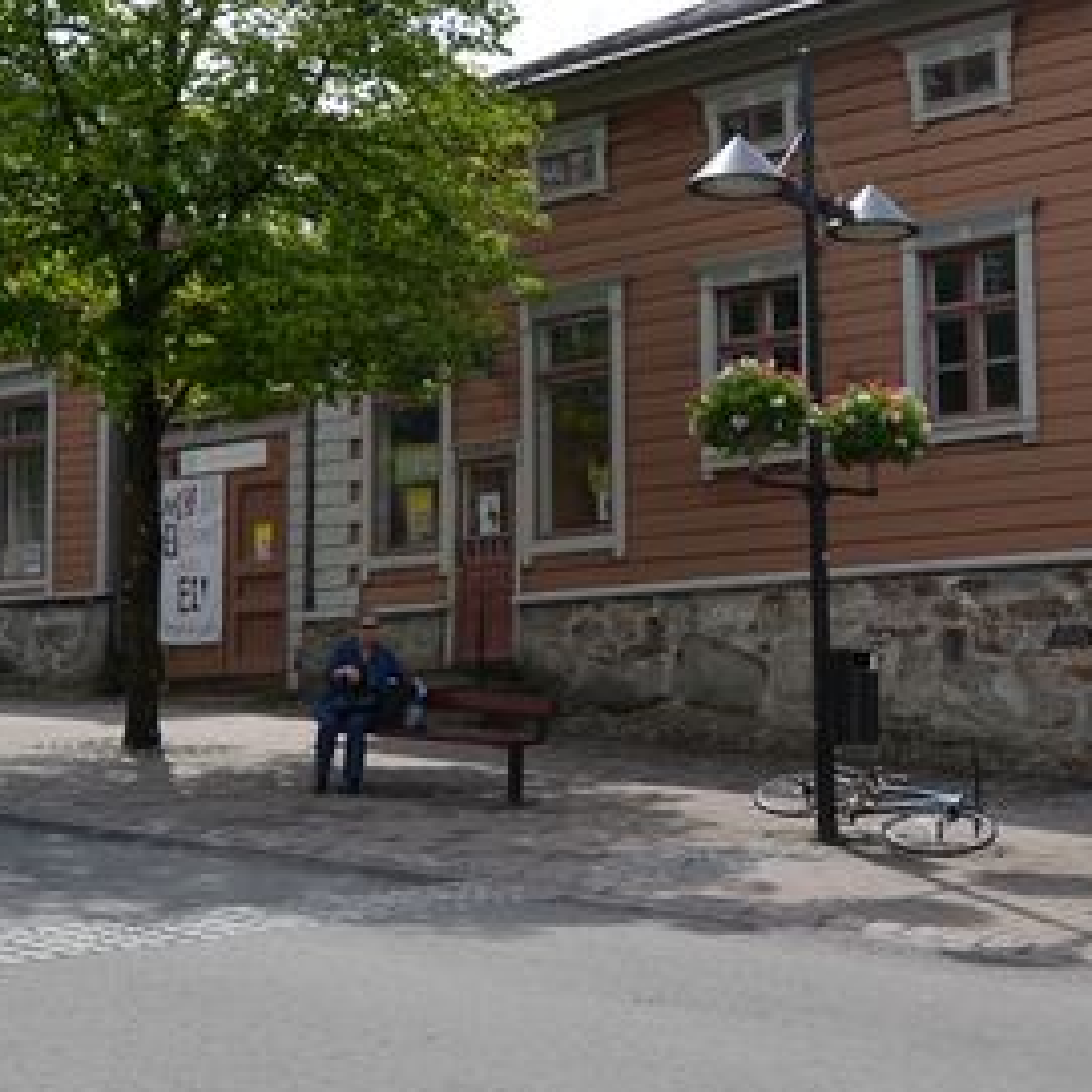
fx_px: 1927
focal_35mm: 54
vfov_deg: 31.6
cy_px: 457
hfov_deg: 30.8
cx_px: 878
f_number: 9
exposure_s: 1/320
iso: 100
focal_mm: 18
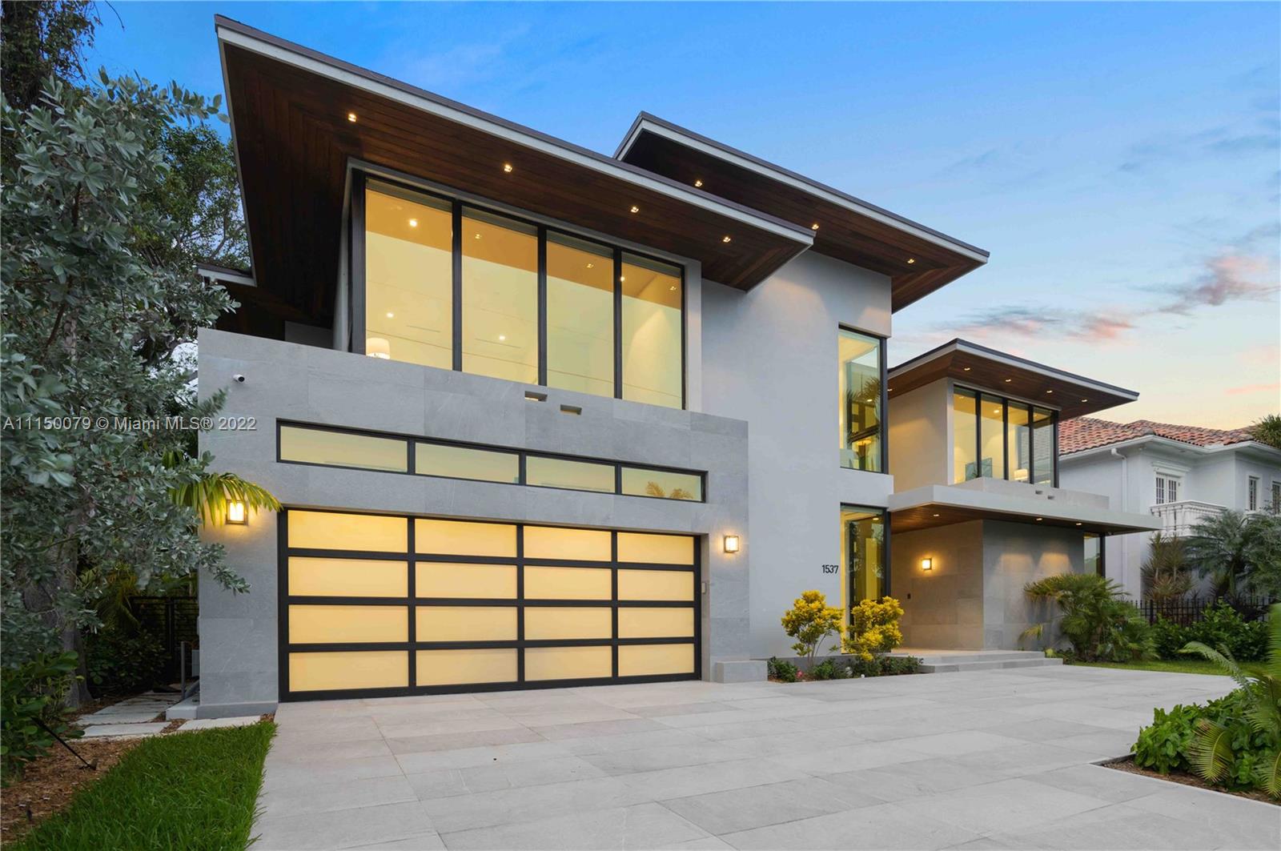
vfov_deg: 70.3
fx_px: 604
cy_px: 426
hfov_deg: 93.3
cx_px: 640
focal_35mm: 17
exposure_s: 1/4
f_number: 5.6
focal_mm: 17
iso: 100
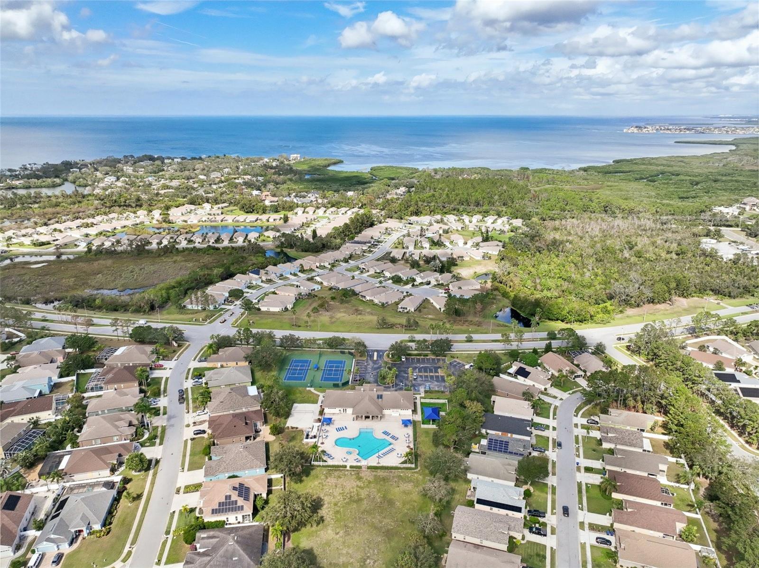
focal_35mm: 24
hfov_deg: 71.6
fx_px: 526
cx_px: 380
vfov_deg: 56.8
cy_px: 284
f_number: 2.8
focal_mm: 12.3
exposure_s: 1/6400
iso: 400
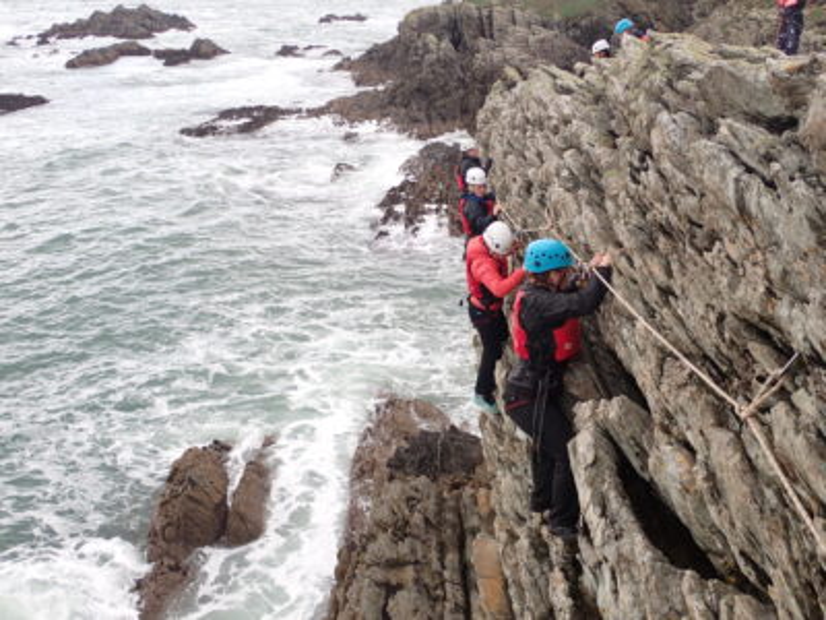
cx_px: 413
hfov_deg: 45.8
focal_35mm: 41
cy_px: 310
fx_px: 978
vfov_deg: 35.1
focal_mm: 7.31
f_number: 4
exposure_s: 1/160
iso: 100
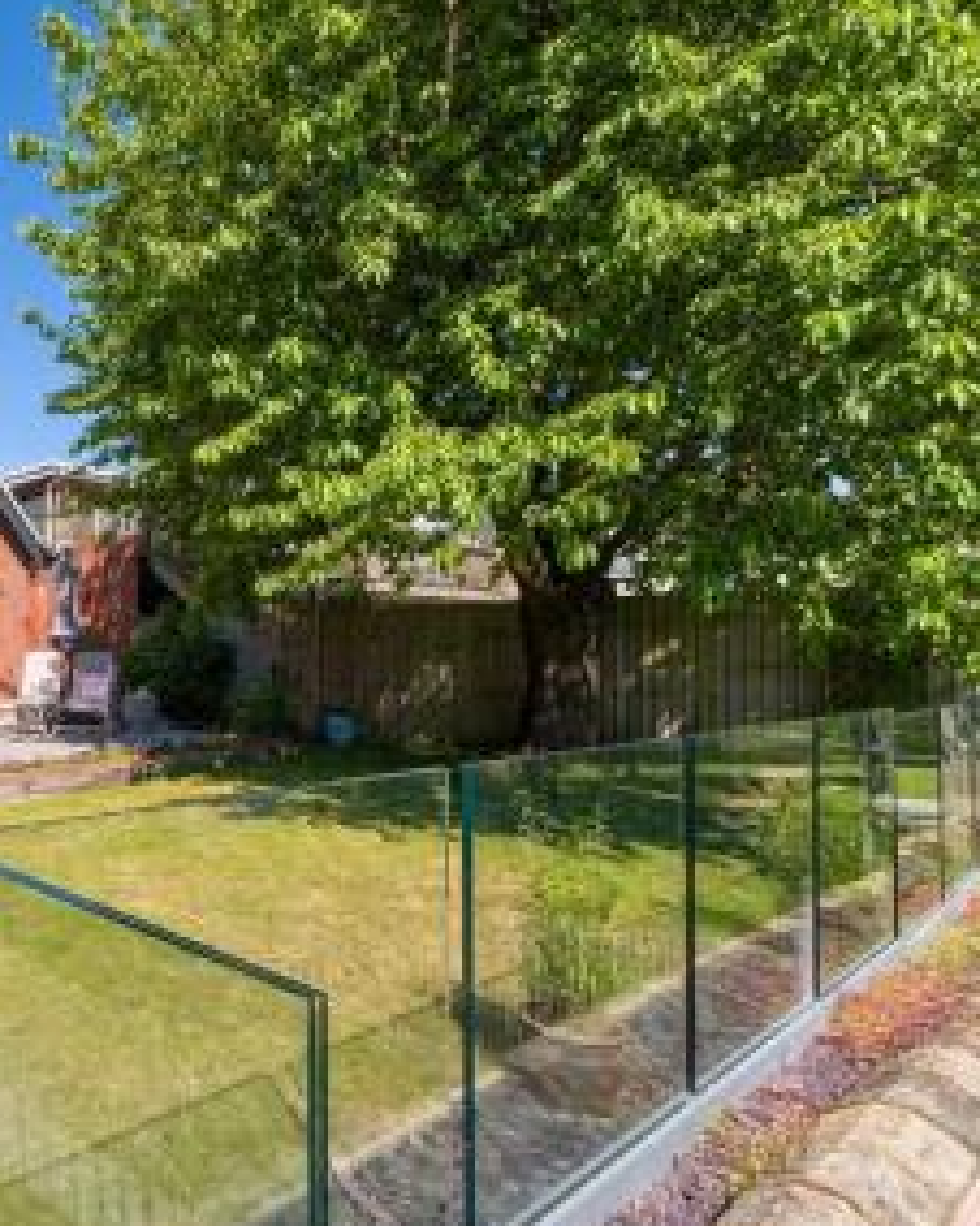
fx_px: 798
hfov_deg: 50.3
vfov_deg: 74.9
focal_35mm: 22
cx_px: -13
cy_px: 663
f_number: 9
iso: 160
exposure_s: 1/200
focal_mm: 9.2
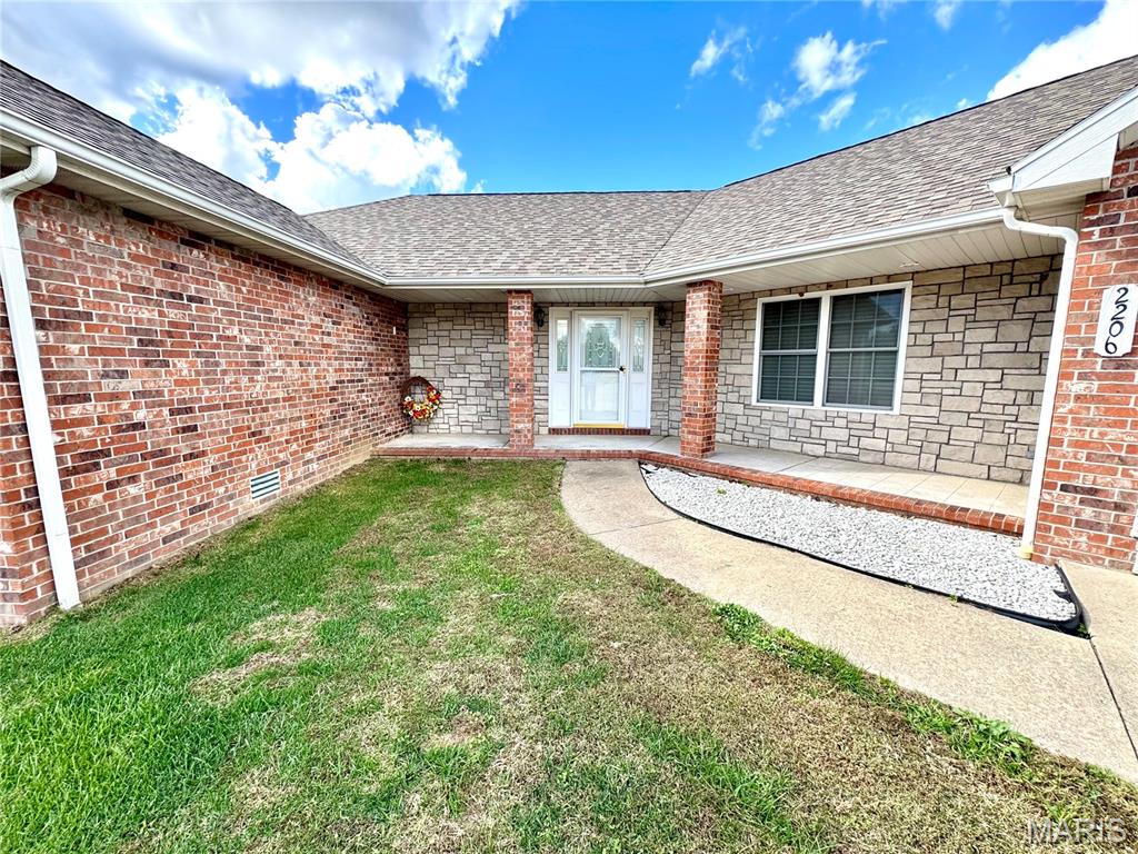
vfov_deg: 85.7
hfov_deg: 102.1
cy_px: 427
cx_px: 569
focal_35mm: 14
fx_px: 460
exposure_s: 1/375
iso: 40
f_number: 2.2
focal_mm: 2.22
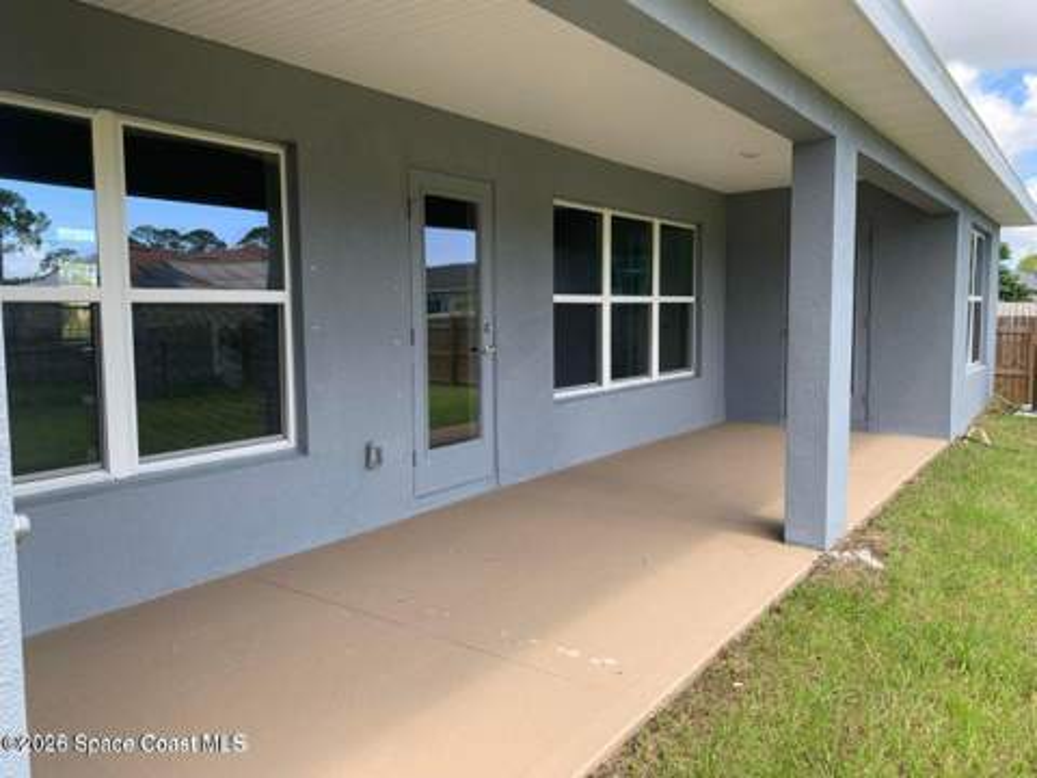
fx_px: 779
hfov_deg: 67.3
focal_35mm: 26
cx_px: 518
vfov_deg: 53.1
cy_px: 389
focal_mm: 4.25
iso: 25
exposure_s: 1/420
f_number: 1.8
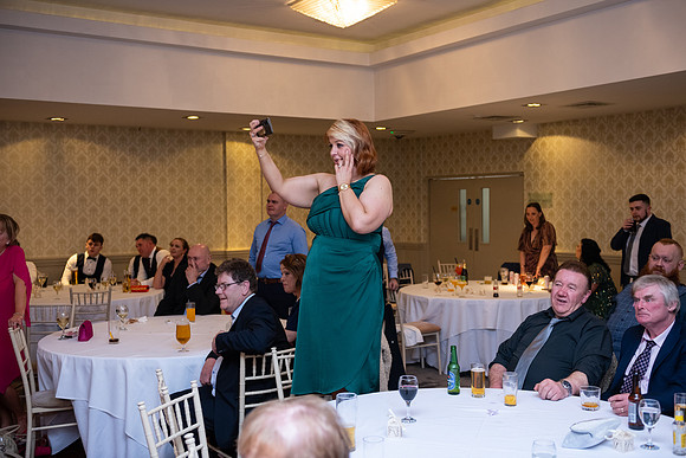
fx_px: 762
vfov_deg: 33.4
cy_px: 229
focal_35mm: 40
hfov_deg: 48.4
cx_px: 343
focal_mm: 40
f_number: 3.5
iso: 1000
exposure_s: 1/160
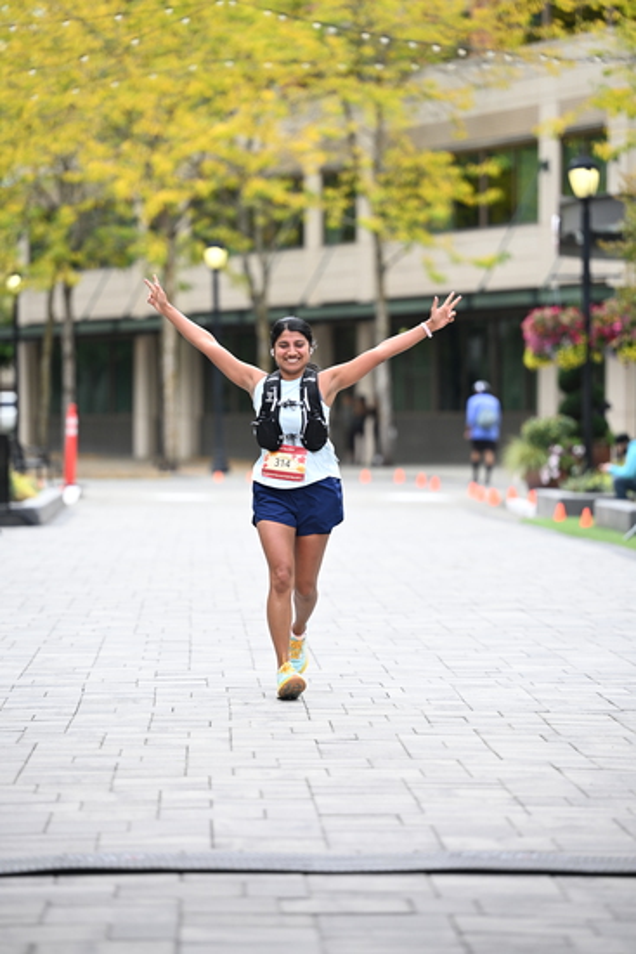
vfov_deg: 14.1
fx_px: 3840
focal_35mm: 145
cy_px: 477
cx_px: 318
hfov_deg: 9.5
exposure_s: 1/2000
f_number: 2.8
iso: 640
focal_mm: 145
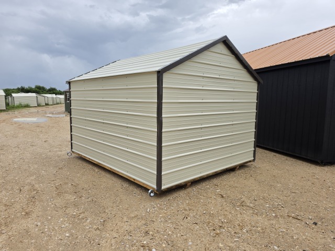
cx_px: 168
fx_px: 223
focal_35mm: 23
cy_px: 126
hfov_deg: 73.9
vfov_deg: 58.9
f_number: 1.4
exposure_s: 1/4235
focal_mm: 6.5
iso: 64
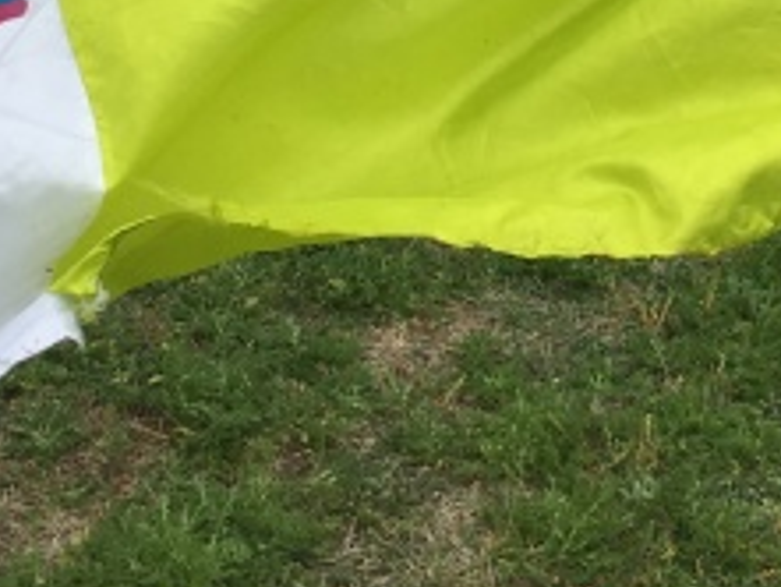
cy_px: -286
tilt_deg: -6.6
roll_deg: -9.7
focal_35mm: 105
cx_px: 668
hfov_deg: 18.5
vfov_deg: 13.3
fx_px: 2370
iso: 25
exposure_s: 1/1026
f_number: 2.2
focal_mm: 4.15
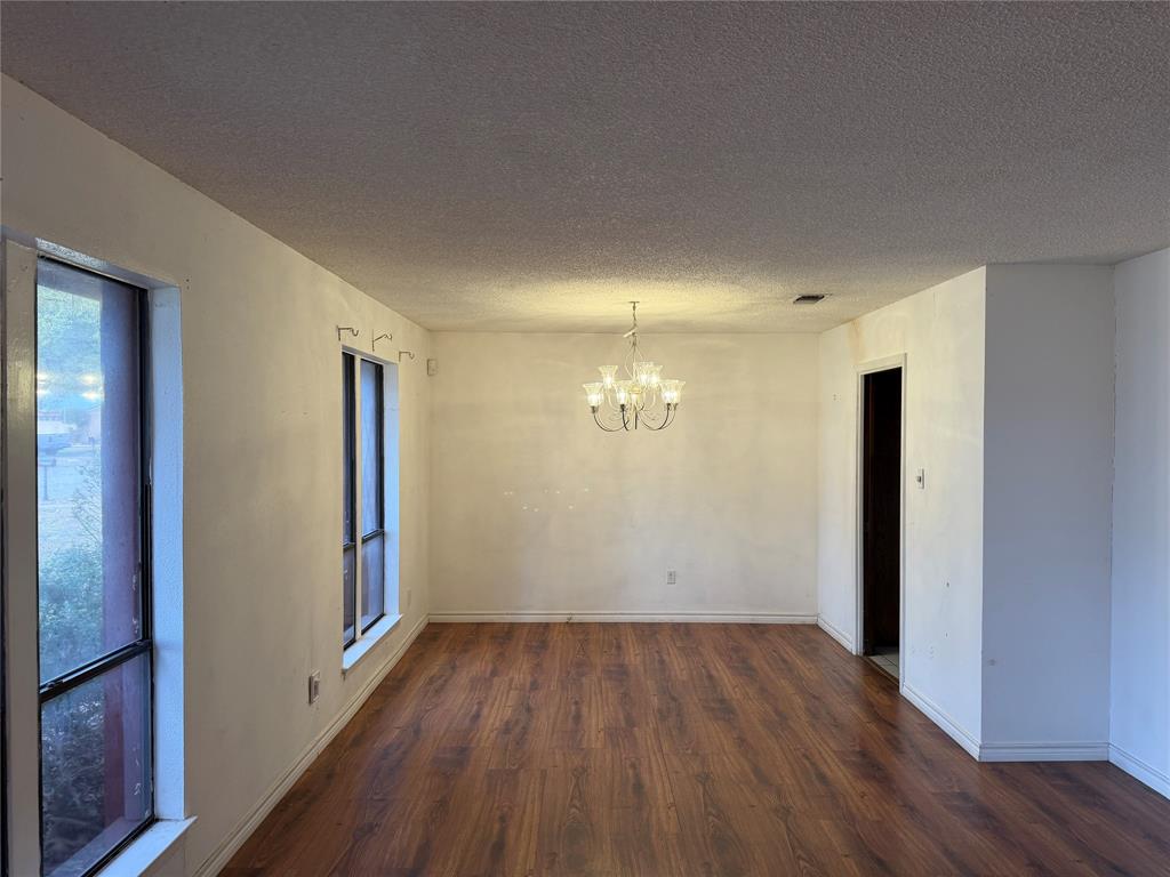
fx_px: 811
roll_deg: -0.3
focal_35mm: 24
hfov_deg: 71.6
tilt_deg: -1.3
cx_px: 585
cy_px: 438
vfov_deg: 56.8
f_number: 1.78
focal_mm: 6.76
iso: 125
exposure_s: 1/135
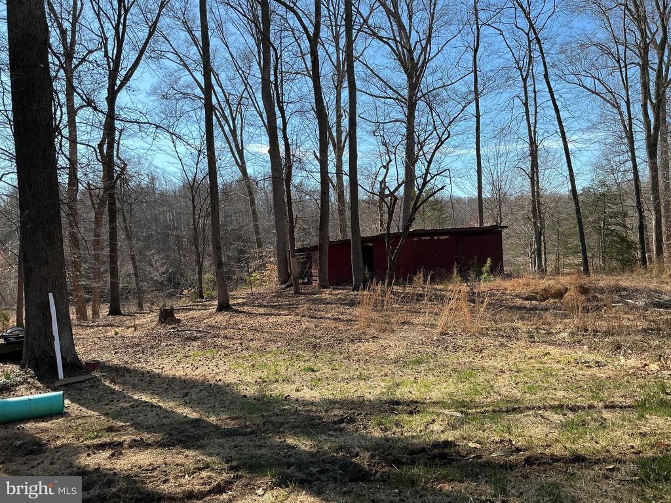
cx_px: 336
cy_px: 252
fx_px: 562
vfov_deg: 48.2
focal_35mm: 29
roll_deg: +4.2
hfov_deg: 61.7
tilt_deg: -0.3
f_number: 1.8
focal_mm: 3
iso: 25
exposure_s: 1/1015
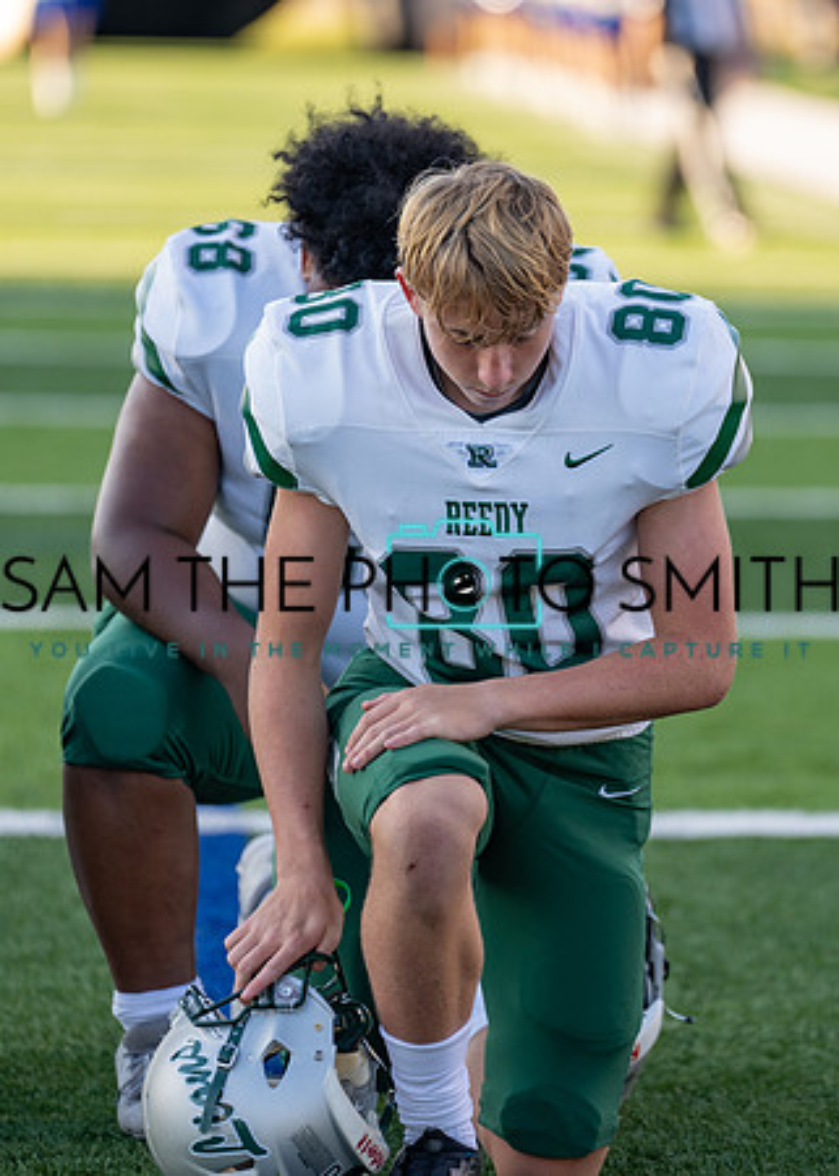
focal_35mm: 310
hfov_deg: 4.6
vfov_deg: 6.5
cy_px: 556
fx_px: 10348
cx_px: 579
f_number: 2.8
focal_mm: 200
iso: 200
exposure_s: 1/500
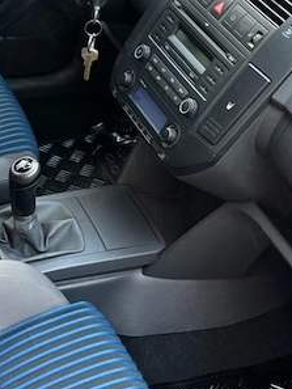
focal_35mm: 70
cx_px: -29
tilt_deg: -38.5
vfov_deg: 27.8
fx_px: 787
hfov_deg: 20.1
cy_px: 208
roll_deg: -3.3
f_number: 1.6
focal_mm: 5.96
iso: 125
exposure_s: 1/63
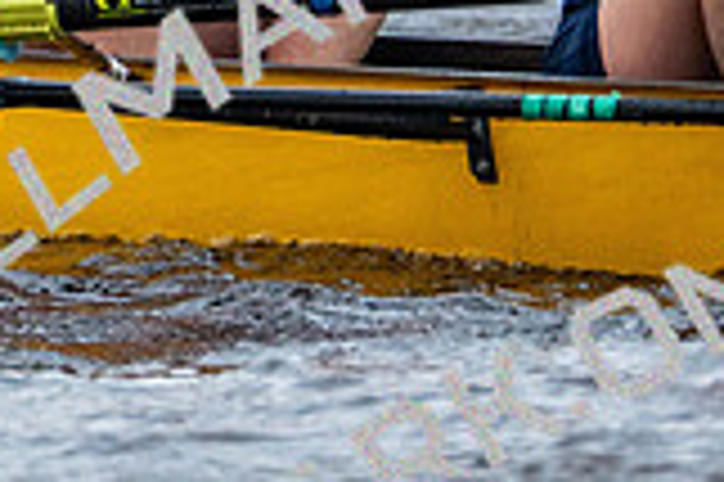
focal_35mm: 1614
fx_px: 32426
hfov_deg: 1.3
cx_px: 702
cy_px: -295
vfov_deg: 0.8
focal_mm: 448
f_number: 6.3
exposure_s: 1/1600
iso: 4000
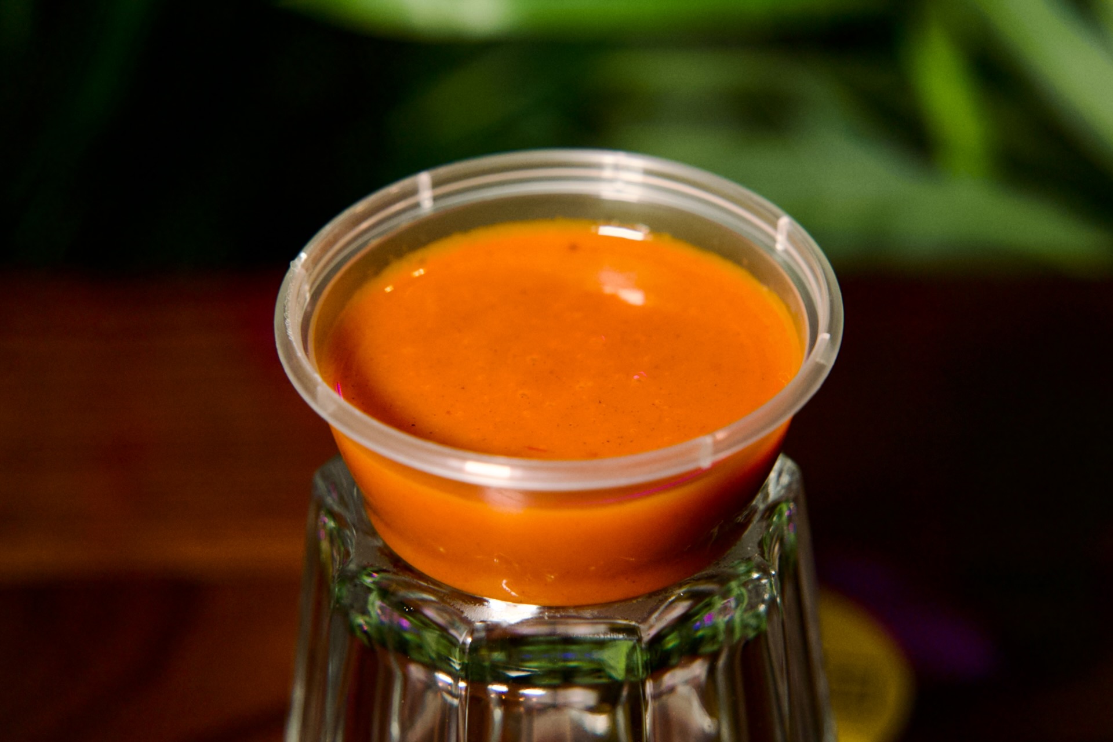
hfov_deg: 17.5
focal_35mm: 117
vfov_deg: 11.7
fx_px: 3617
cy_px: 371
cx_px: 556
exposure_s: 1/250
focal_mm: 117
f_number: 5
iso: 2000
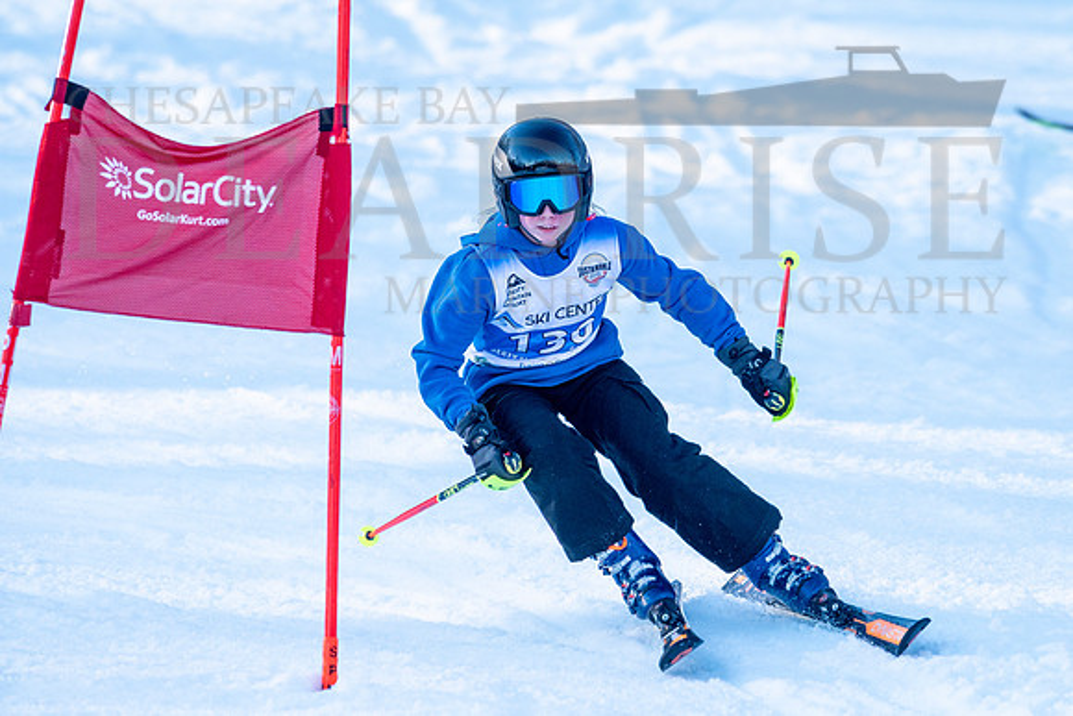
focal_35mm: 640
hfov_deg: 3.2
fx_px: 19090
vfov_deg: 2.1
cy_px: 334
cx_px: 600
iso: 2000
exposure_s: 1/2000
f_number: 8
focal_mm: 560
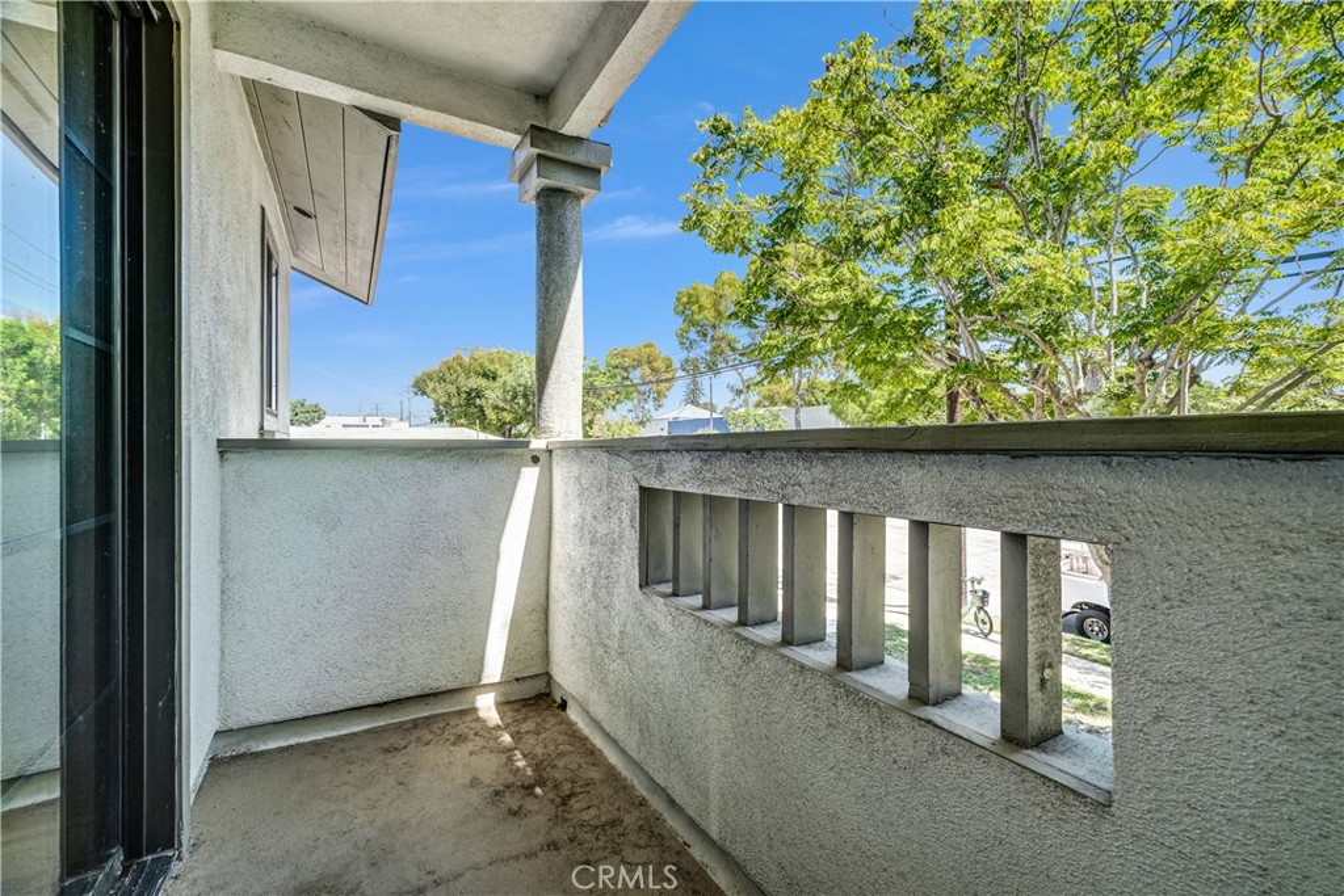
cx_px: 672
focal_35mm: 15
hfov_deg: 100.4
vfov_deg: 77.3
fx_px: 560
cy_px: 448
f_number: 9
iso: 400
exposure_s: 1/125
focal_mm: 10
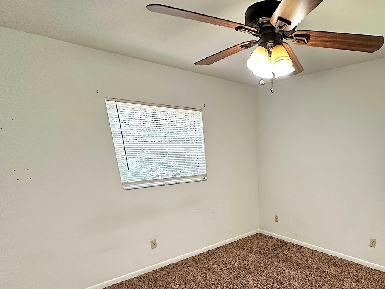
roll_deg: +0.1
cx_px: 278
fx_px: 245
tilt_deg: -17.7
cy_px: 224
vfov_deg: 57.3
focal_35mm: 22
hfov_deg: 72.3
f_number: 2.2
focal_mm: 2.22
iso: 250
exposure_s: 1/120
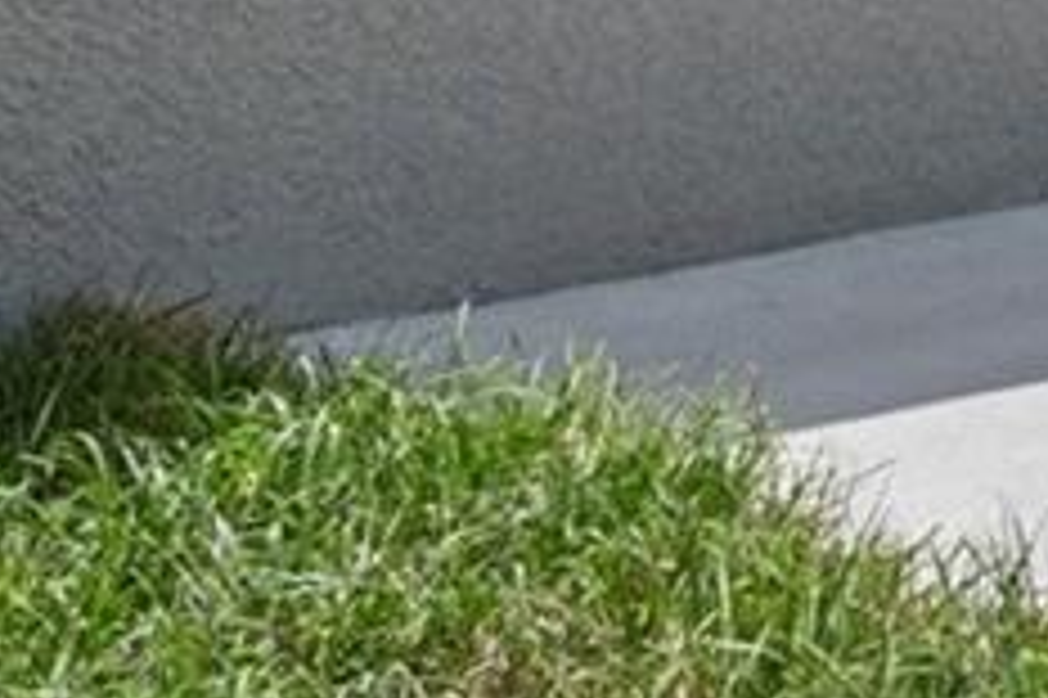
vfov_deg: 6.2
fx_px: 5992
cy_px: -1207
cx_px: 2802
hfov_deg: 8.7
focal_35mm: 206
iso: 320
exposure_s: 1/320
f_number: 8
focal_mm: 20
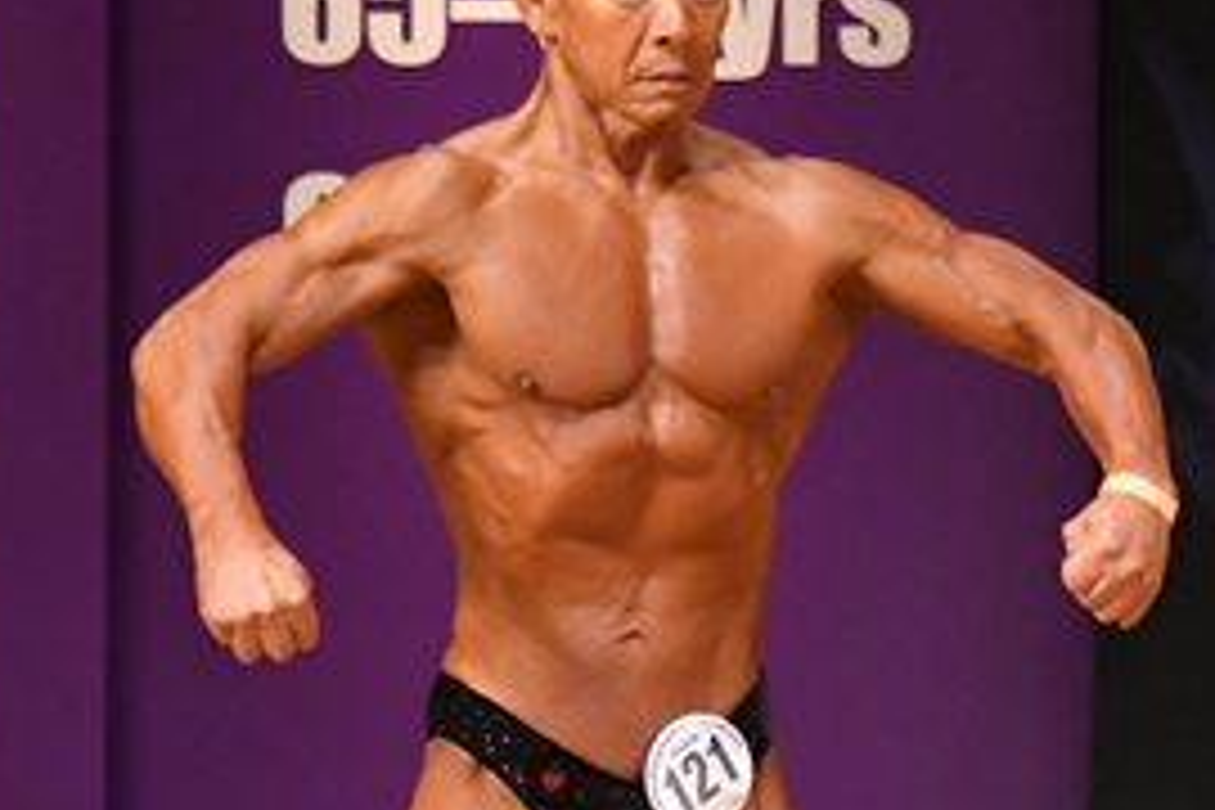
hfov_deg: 2.5
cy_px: 828
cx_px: 1397
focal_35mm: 817
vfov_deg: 1.7
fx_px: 27572
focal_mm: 190
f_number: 5.6
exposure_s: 1/400
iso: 5600
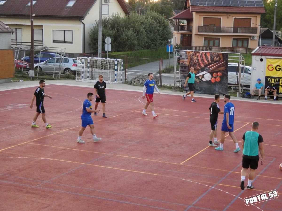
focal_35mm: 70
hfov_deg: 27.8
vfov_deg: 21.0
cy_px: 106
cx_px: 141
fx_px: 570
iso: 640
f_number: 4.3
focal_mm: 12.5
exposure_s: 1/125
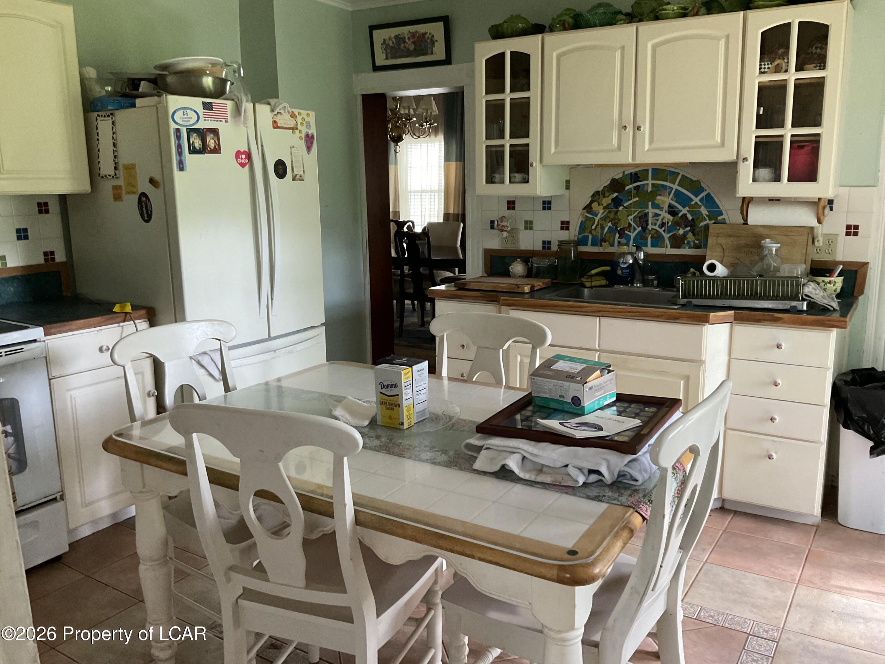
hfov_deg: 61.7
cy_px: 332
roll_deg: +1.0
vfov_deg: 48.2
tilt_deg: -12.5
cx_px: 442
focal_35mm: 29
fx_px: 741
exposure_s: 1/60
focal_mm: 3
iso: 160
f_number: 1.8
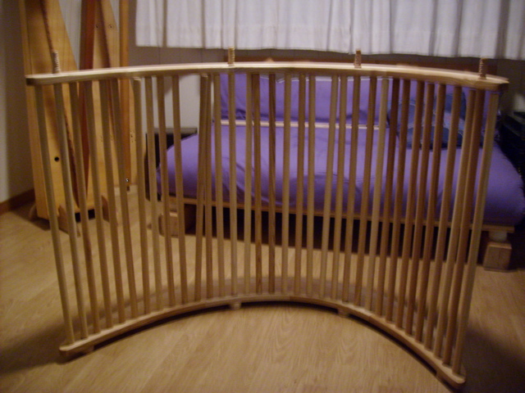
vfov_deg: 40.7
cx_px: 262
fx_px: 531
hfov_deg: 52.6
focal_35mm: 35
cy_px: 196
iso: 200
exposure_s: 1/2
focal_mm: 5.8
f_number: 2.8
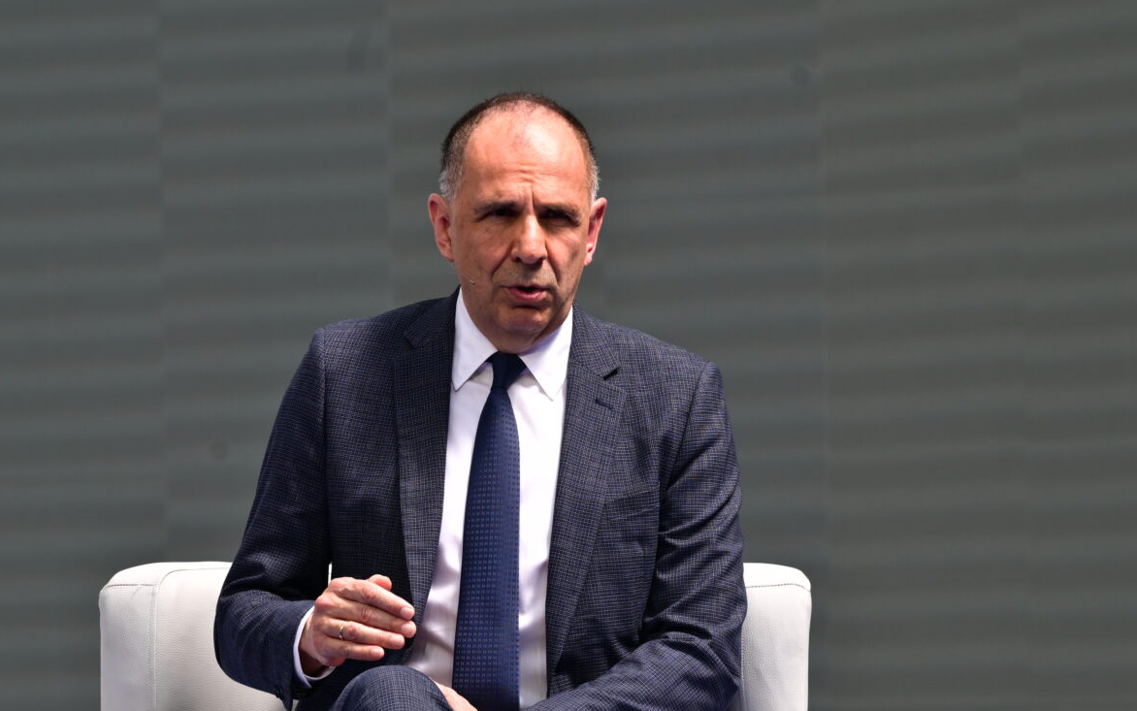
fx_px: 9701
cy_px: 361
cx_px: 571
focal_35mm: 313
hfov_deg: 6.7
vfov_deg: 4.2
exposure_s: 1/500
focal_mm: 200
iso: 400
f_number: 7.1
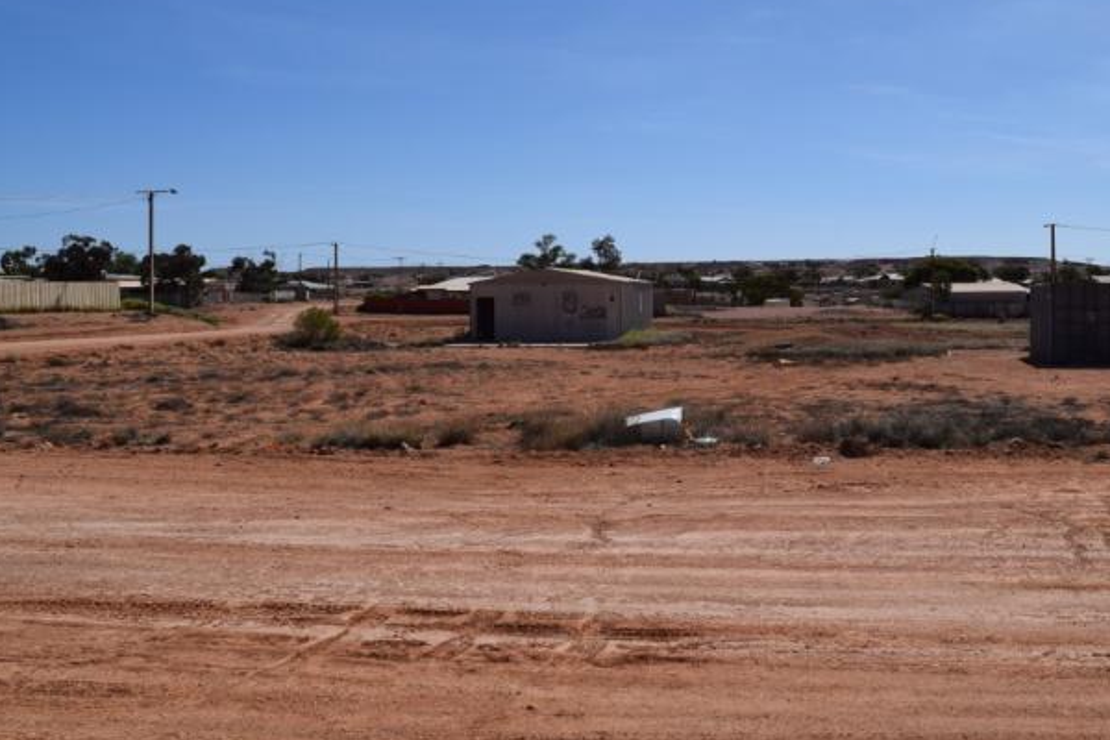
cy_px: 262
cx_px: 642
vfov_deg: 36.6
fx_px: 1110
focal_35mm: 36
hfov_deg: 52.9
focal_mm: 18
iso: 200
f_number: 11
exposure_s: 1/500
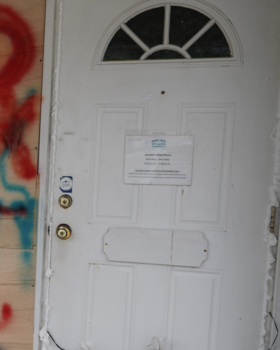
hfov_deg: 20.9
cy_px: 227
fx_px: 684
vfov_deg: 28.6
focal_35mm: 66
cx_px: -91
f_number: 1.4
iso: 125
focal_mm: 24
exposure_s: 1/3200
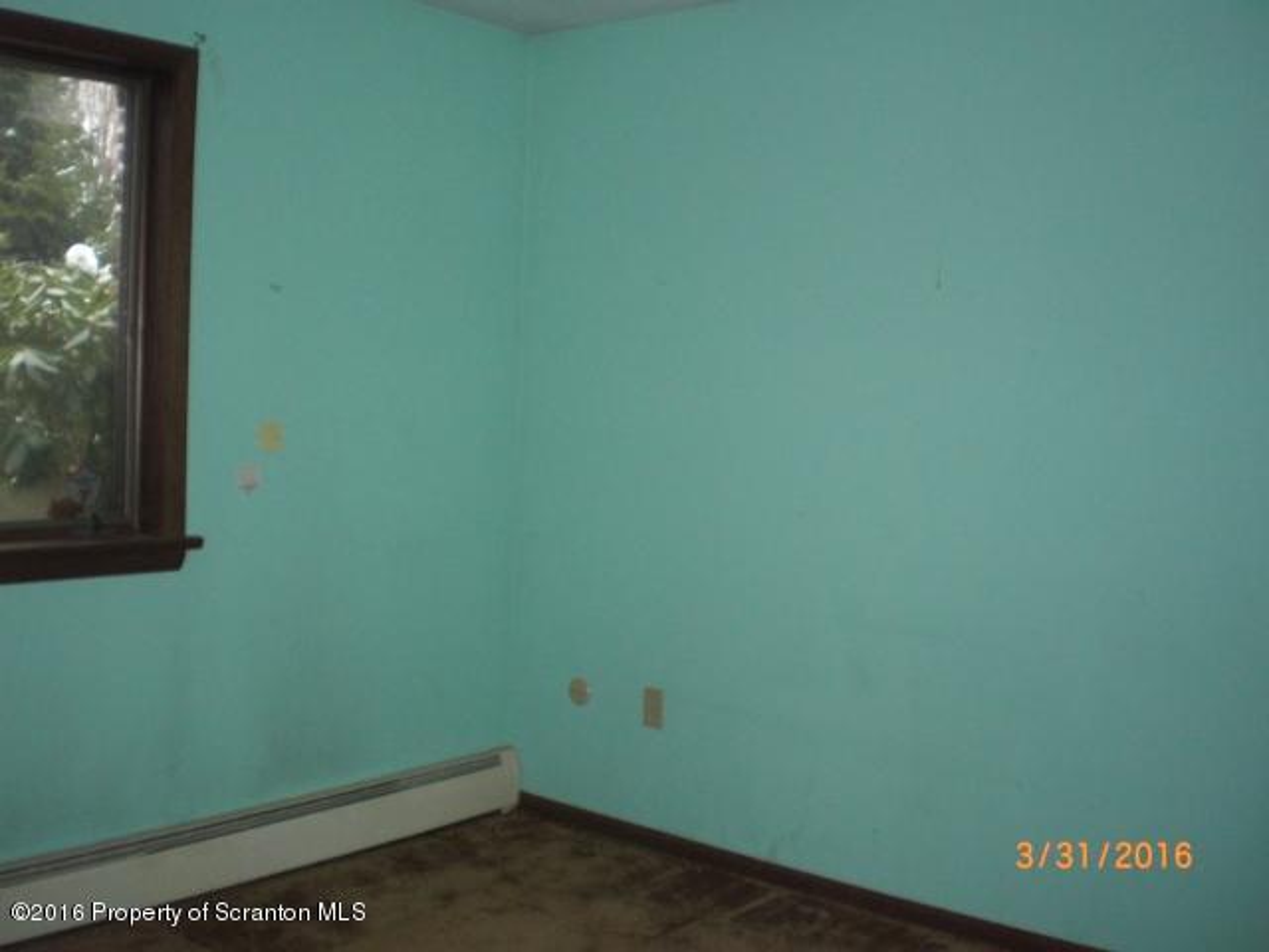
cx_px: 634
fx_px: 1393
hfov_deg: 49.0
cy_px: 476
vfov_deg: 37.7
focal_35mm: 38
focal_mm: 6.3
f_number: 3.1
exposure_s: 1/60
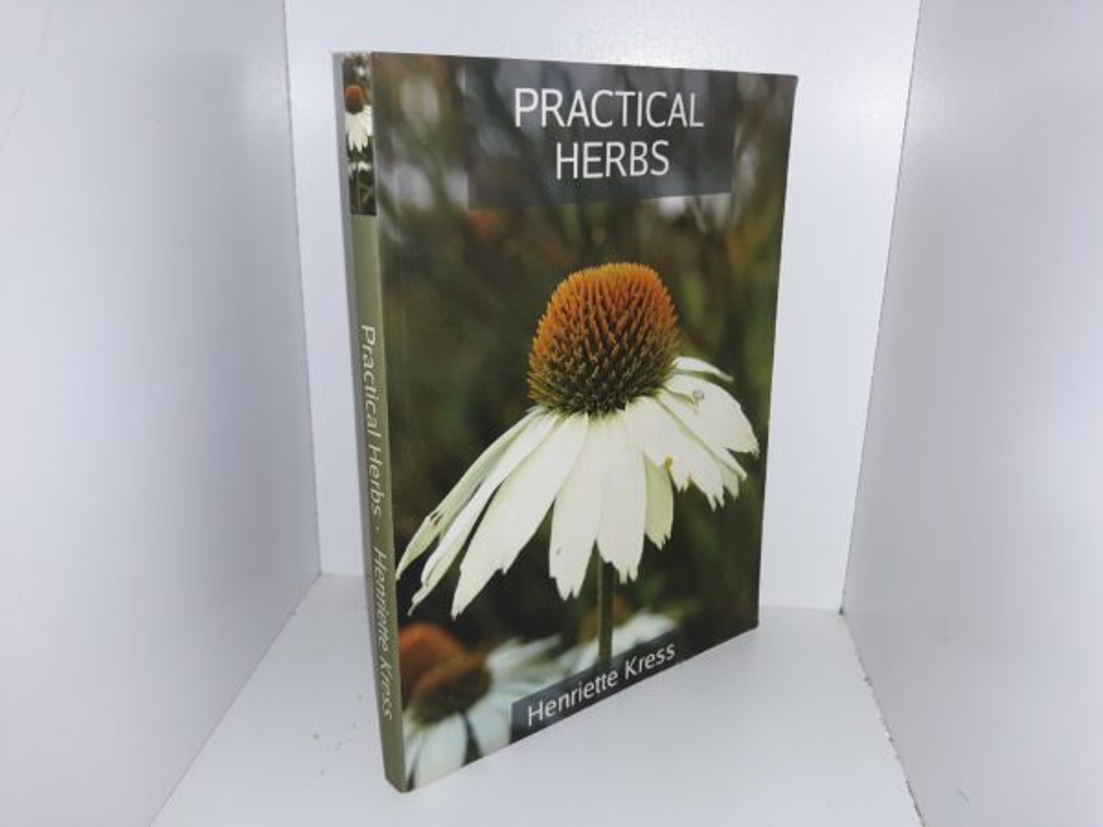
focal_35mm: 28
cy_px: 414
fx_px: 892
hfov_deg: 63.4
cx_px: 552
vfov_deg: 49.7
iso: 40
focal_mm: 3.7
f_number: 1.7
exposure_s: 1/120
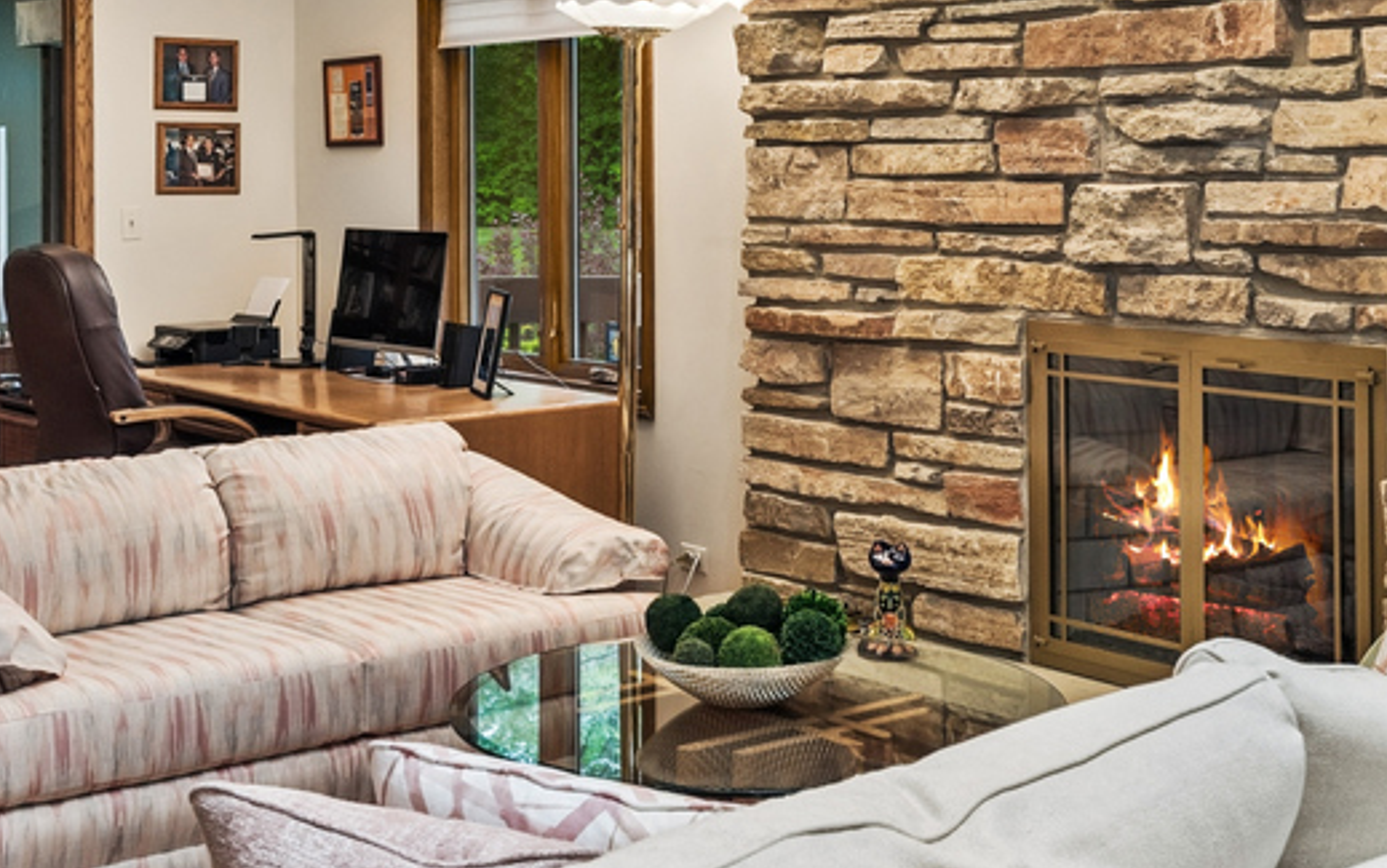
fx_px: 2042
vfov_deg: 23.0
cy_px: -16
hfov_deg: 37.5
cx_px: 751
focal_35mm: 54
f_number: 8
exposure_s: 1/20
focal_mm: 17
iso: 200
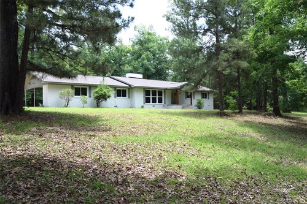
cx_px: 154
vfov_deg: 47.9
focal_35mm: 27
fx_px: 230
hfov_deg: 67.4
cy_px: 102
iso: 360
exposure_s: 1/250
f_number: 8
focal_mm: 18
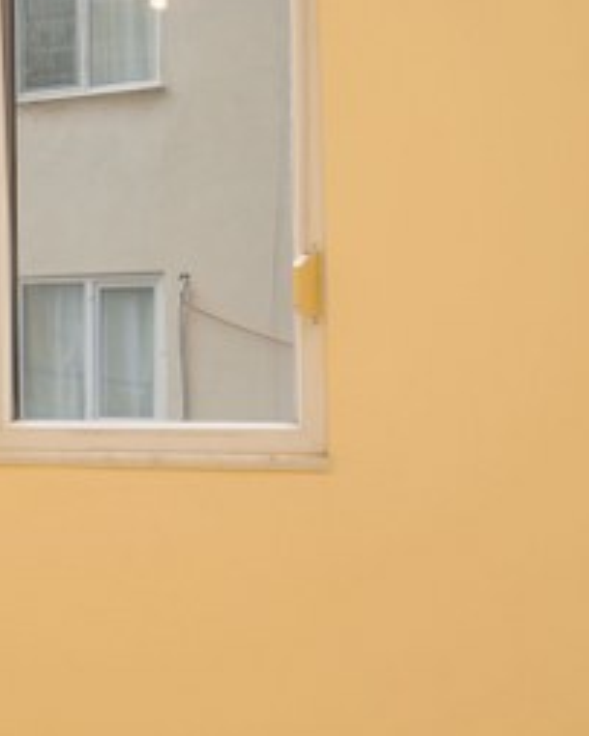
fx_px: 1483
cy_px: 361
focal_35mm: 68
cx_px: -241
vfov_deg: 27.9
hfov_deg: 20.0
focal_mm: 18
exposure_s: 1/50
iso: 200
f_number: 5.6
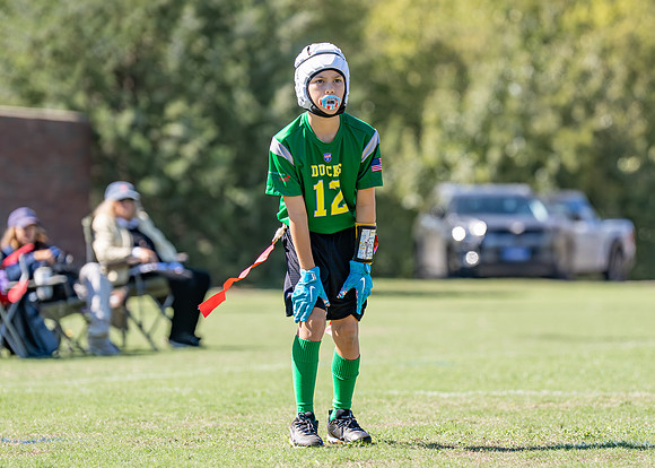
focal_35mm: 240
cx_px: 373
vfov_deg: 6.0
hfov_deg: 8.4
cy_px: 268
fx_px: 4456
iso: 200
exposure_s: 1/2500
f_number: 2.8
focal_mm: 145
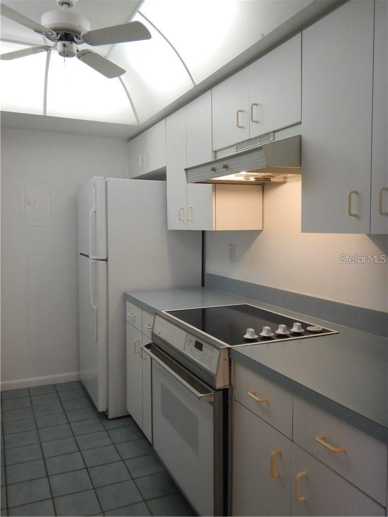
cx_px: 194
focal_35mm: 29
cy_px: 258
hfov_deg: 48.2
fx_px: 433
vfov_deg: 61.7
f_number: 2.8
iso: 400
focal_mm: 5.1
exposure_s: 1/160
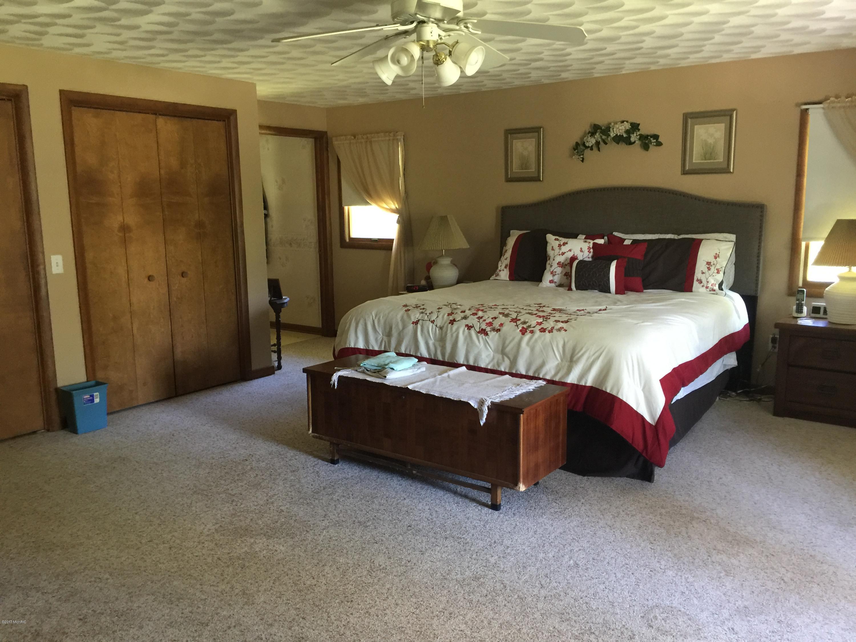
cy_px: 321
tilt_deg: -8.4
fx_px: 717
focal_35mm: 29
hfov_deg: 61.7
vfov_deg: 48.2
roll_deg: -0.2
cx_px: 428
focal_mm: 4.15
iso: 125
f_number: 2.2
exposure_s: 1/8
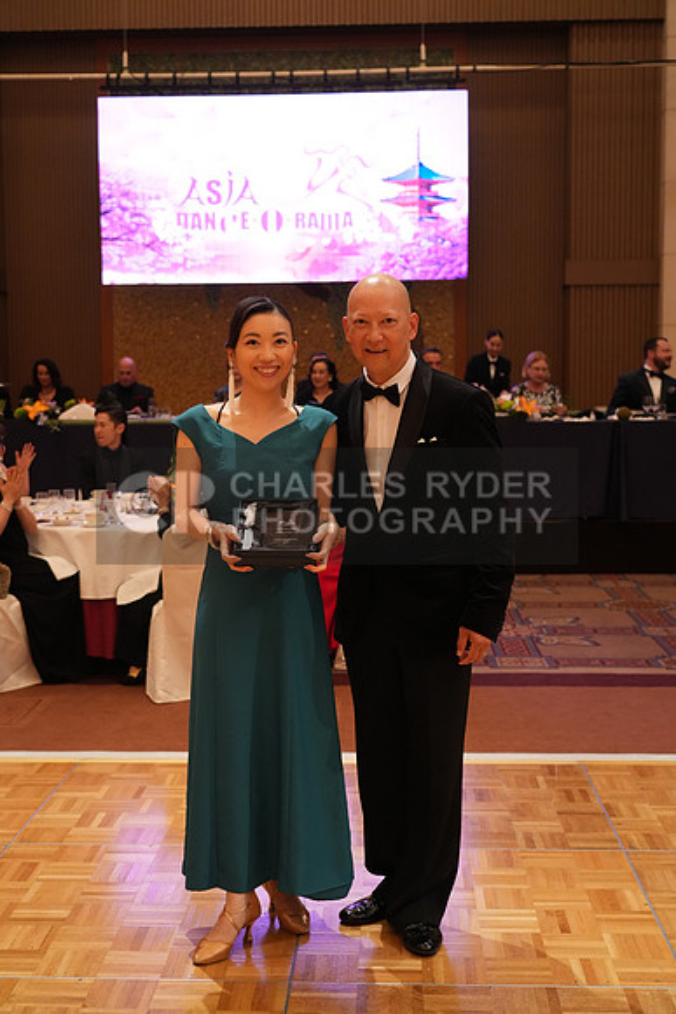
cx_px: 338
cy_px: 507
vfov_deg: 42.7
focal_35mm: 46
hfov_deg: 29.3
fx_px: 1295
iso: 3200
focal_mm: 46
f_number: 4
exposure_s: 1/200
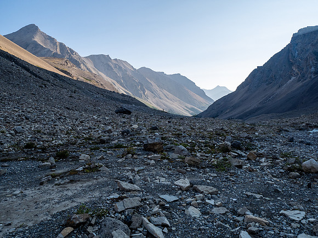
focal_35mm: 24
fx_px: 220
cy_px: 119
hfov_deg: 71.6
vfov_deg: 56.8
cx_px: 159
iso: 200
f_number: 8
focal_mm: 12
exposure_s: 1/250
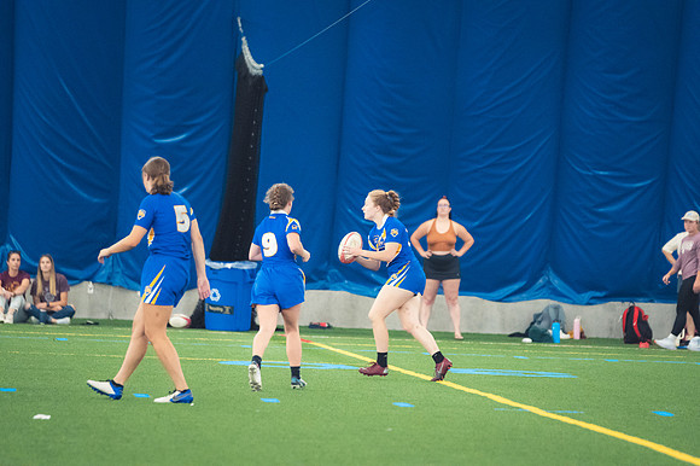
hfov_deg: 6.9
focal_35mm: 300
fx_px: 5830
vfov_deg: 4.6
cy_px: 233
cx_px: 350
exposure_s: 1/320
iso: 6400
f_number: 2.8
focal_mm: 200
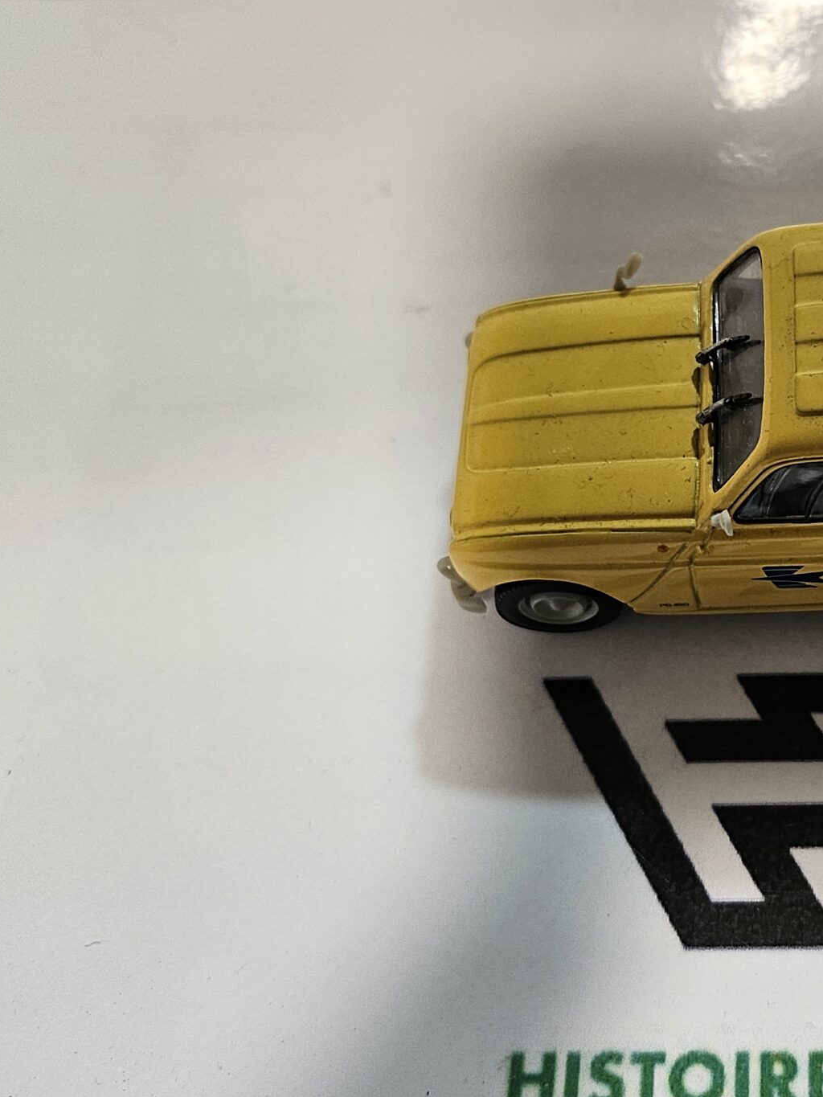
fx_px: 1426
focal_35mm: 45
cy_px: 469
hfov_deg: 30.4
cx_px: 785
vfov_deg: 42.0
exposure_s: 1/100
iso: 125
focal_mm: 5
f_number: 1.8
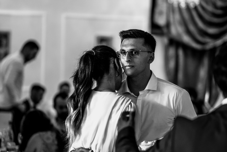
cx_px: 114
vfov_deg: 10.7
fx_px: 807
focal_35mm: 128
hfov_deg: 16.0
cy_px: 76
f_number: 1.8
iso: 1000
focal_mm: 85
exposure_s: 1/160
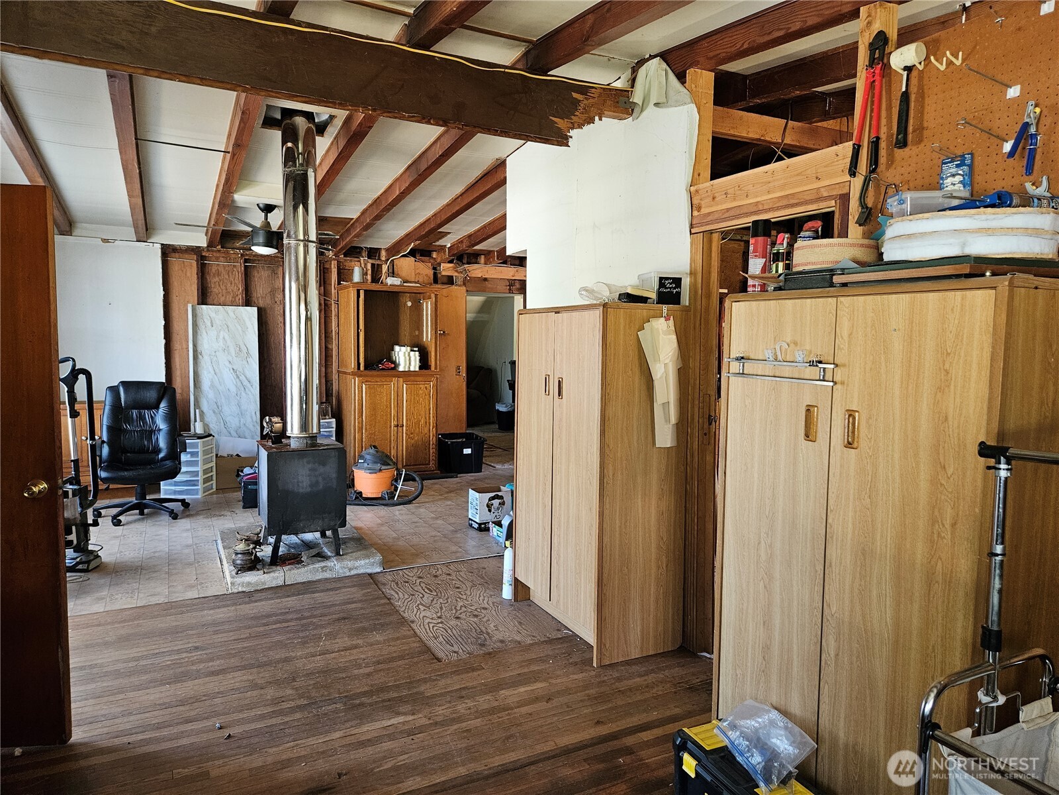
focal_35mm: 23
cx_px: 530
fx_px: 704
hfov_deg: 73.9
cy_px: 398
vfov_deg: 58.9
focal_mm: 5.4
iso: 500
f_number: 1.8
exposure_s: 1/120
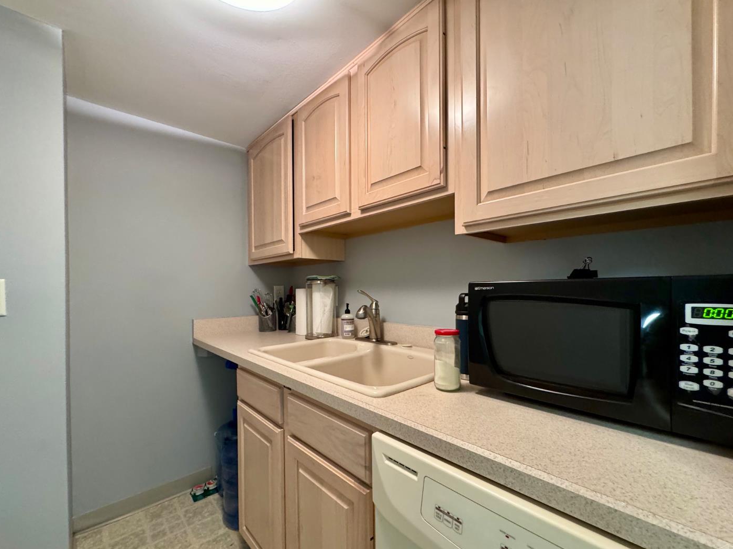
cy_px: 291
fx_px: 318
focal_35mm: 15
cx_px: 373
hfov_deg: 98.2
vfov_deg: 81.7
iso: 400
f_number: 2.2
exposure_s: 1/60
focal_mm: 2.22
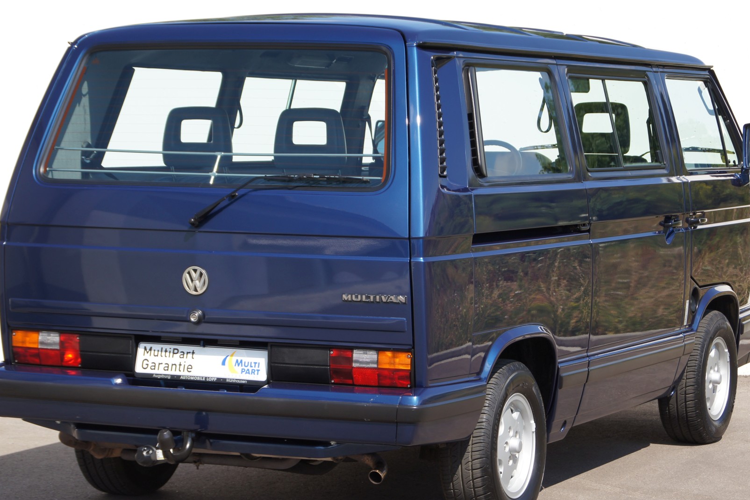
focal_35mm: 99
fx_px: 2054
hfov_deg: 20.7
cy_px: 256
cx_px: 366
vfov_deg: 13.9
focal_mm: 55
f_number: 7.1
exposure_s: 1/200
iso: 100
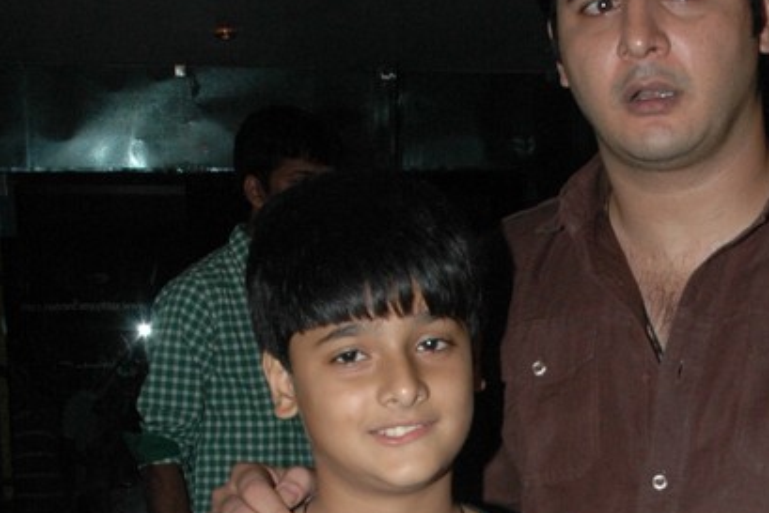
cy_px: 631
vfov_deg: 14.7
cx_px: 605
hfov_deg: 22.3
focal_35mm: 90
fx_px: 1923
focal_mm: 24
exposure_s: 1/125
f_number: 9
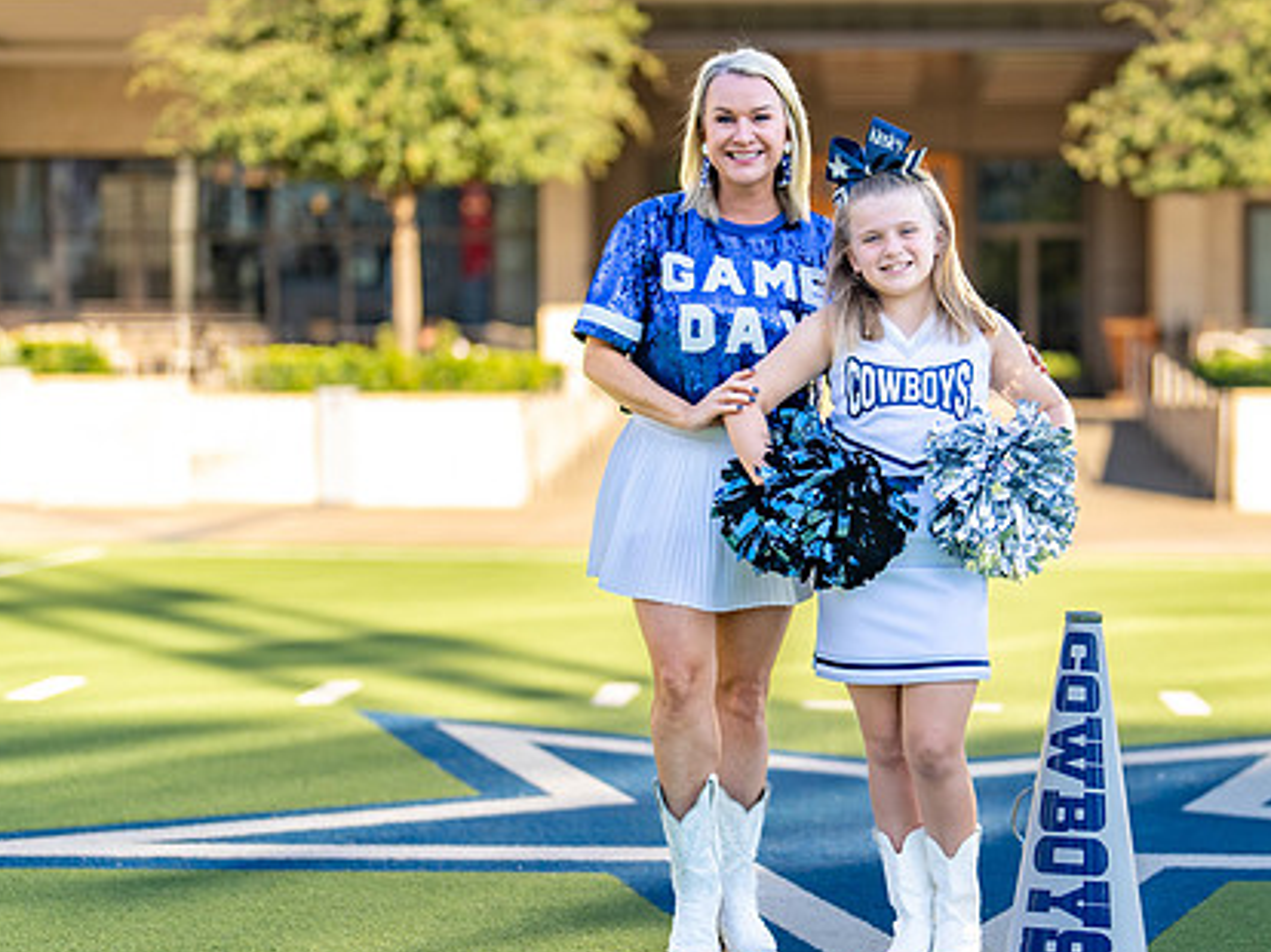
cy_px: 556
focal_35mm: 86
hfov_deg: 22.6
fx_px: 3156
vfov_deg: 17.1
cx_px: 878
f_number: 1.2
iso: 100
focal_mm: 50
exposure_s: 1/2500
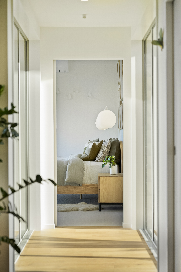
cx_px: 90
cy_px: 136
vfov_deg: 28.8
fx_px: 528
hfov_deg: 19.5
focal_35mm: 70
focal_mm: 70
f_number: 2.8
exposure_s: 1/400
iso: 160
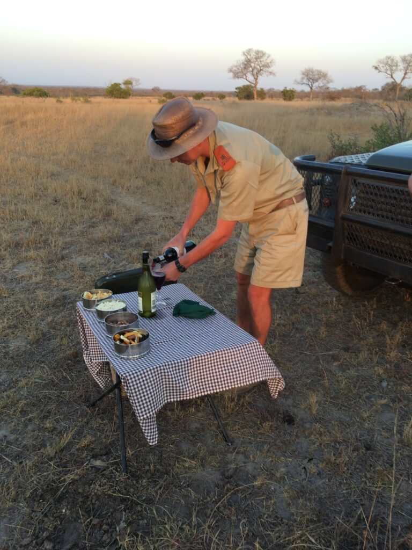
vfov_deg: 61.7
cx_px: 206
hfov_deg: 48.2
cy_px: 275
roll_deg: -2.7
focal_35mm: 29
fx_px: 460
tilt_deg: -22.7
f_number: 2.2
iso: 32
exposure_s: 1/120
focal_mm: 4.15
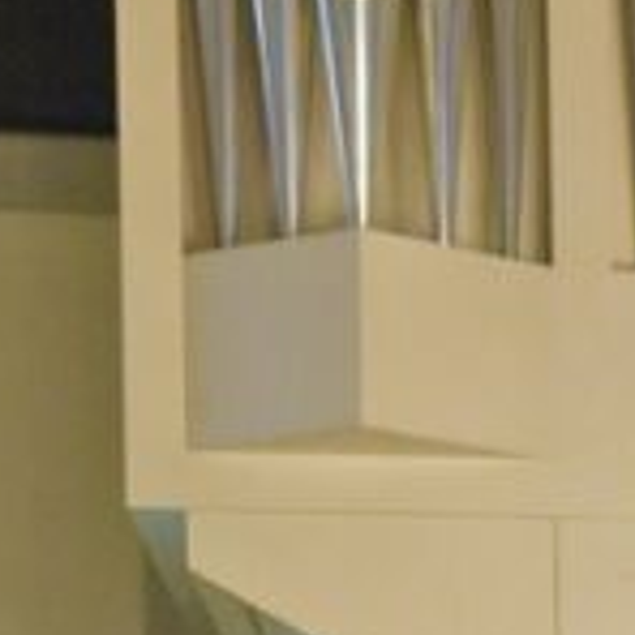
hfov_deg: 4.9
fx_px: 6973
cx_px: 2059
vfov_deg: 5.1
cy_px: 1300
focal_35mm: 336
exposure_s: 1/100
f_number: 5.6
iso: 6400
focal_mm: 38
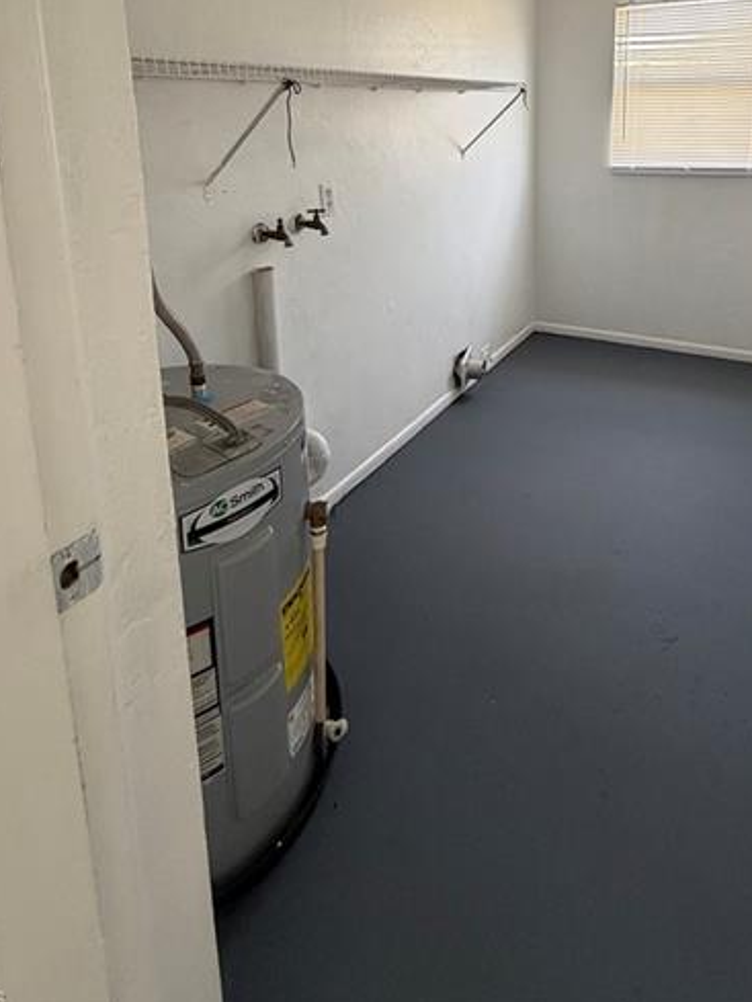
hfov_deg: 60.1
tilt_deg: -6.6
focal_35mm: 22
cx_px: 482
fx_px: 637
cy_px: 227
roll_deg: +1.1
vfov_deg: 70.2
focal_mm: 2.22
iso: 250
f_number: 2.2
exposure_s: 1/121
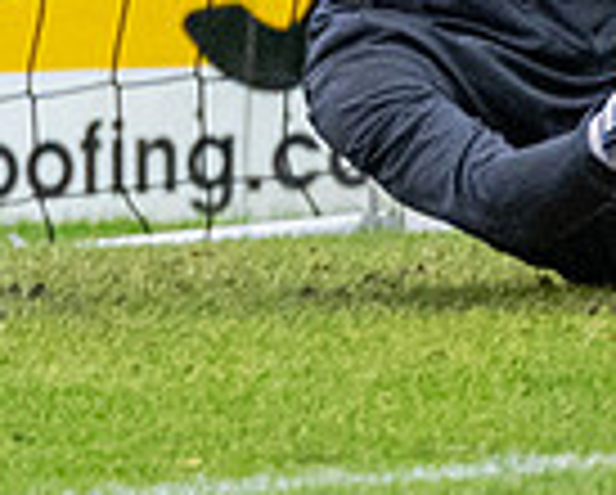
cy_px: 612
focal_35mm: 2478
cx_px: -162
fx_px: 45241
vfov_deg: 0.6
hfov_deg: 0.8
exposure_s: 1/1250
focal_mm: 200
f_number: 2.8
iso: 1600
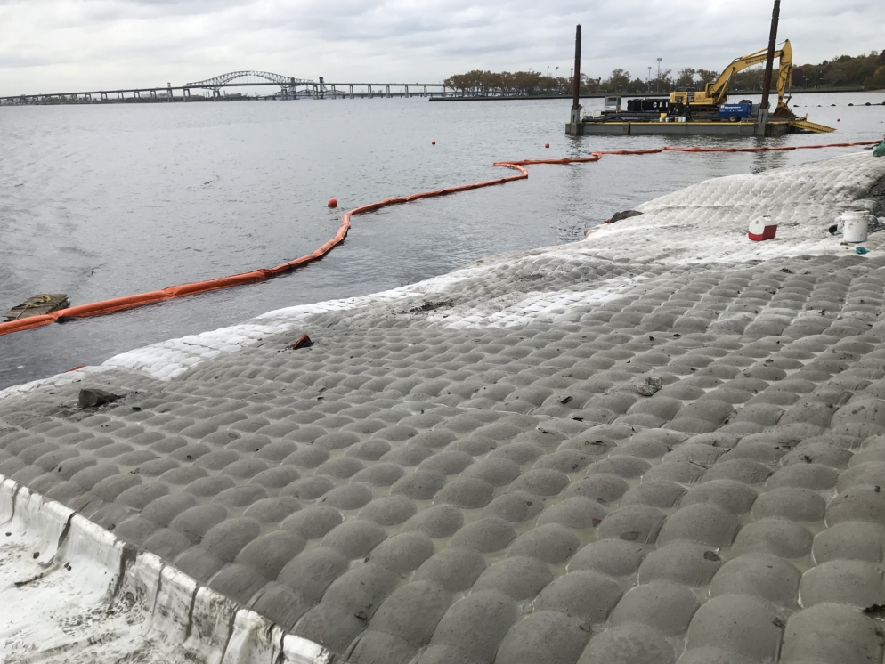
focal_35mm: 29
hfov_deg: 61.6
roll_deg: +0.4
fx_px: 742
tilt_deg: -16.8
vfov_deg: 48.2
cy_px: 340
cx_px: 455
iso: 20
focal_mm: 3.99
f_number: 1.8
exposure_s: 1/948
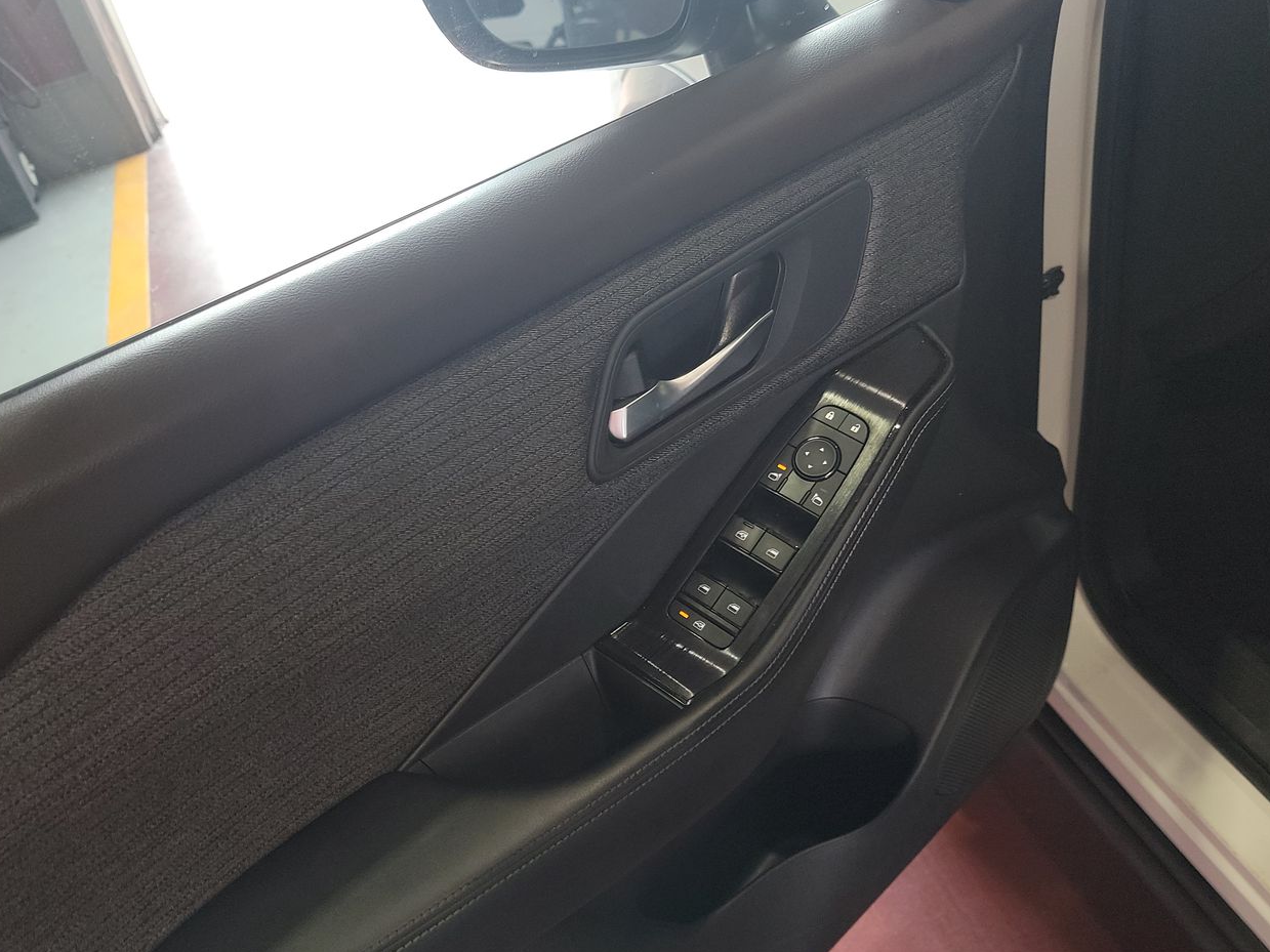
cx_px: 562
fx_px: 1137
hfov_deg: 58.2
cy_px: 546
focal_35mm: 31
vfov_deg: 45.3
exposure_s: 1/59
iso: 115
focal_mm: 6.7
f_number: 1.8
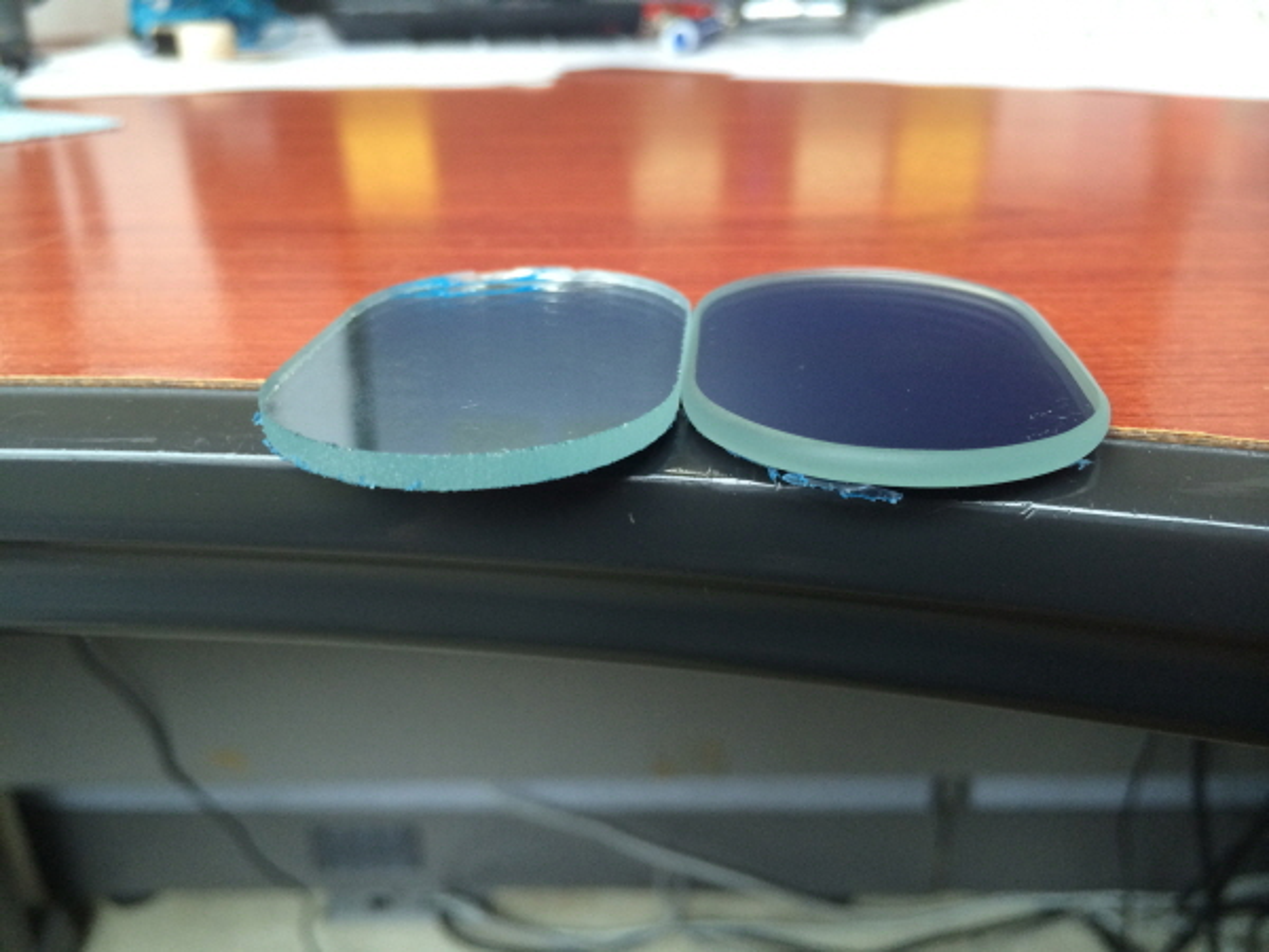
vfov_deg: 46.8
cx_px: 634
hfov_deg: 60.0
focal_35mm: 30
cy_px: 476
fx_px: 1100
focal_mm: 4.12
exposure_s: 1/30
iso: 64
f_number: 2.2
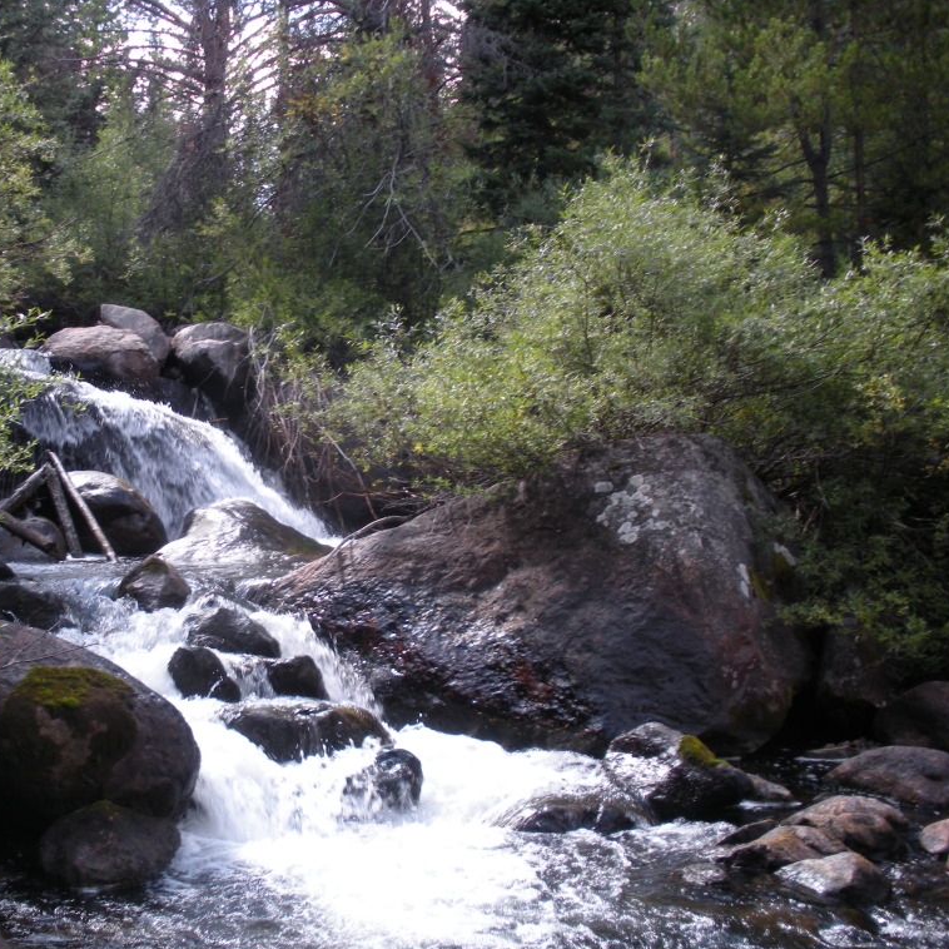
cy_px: 478
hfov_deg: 38.9
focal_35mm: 43
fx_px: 1334
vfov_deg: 39.2
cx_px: 343
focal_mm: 6.3
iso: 64
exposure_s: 1/68.6
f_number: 3.5
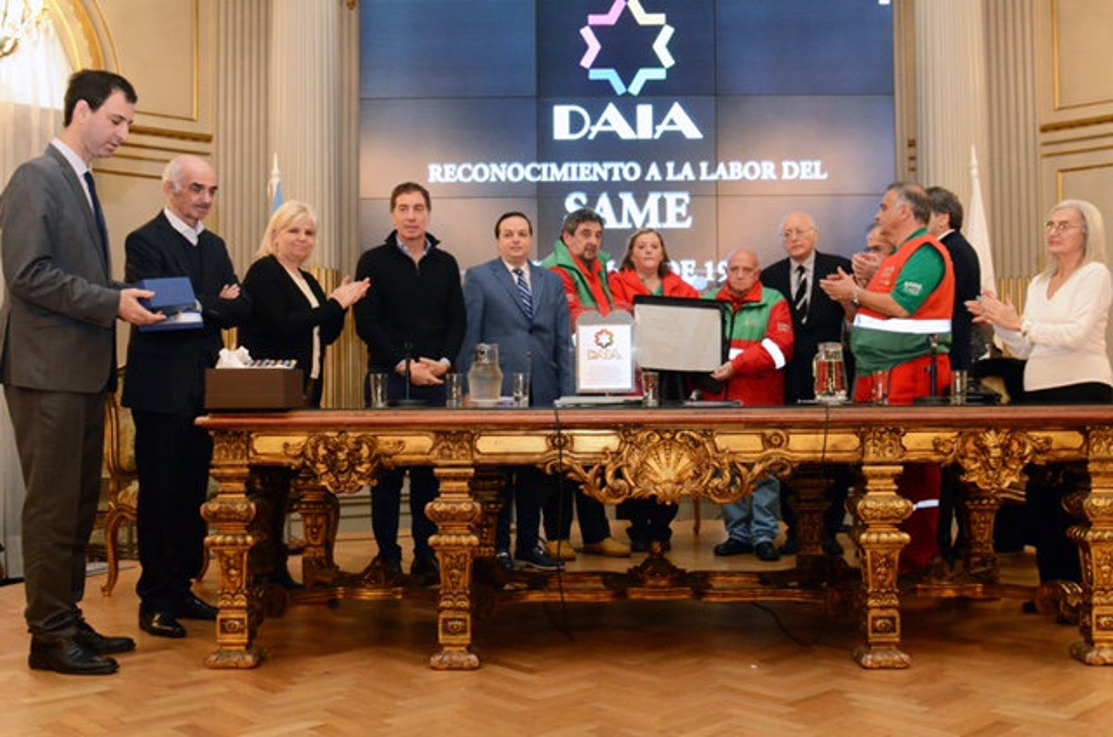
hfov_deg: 53.2
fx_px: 1111
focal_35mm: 36
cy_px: 368
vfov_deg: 36.7
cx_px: 556
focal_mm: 24
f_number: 7.1
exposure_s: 1/60
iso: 3200
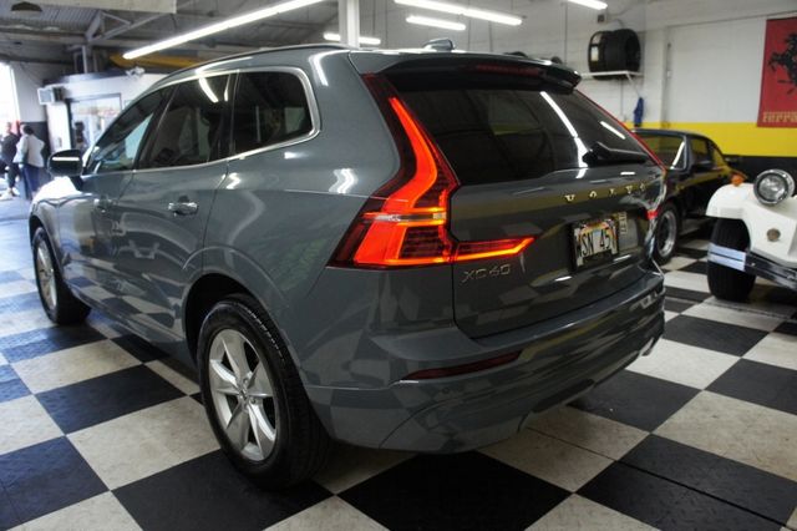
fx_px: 597
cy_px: 266
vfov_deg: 47.9
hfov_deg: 67.4
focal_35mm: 27
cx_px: 398
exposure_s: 1/250
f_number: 3.5
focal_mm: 18
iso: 1600
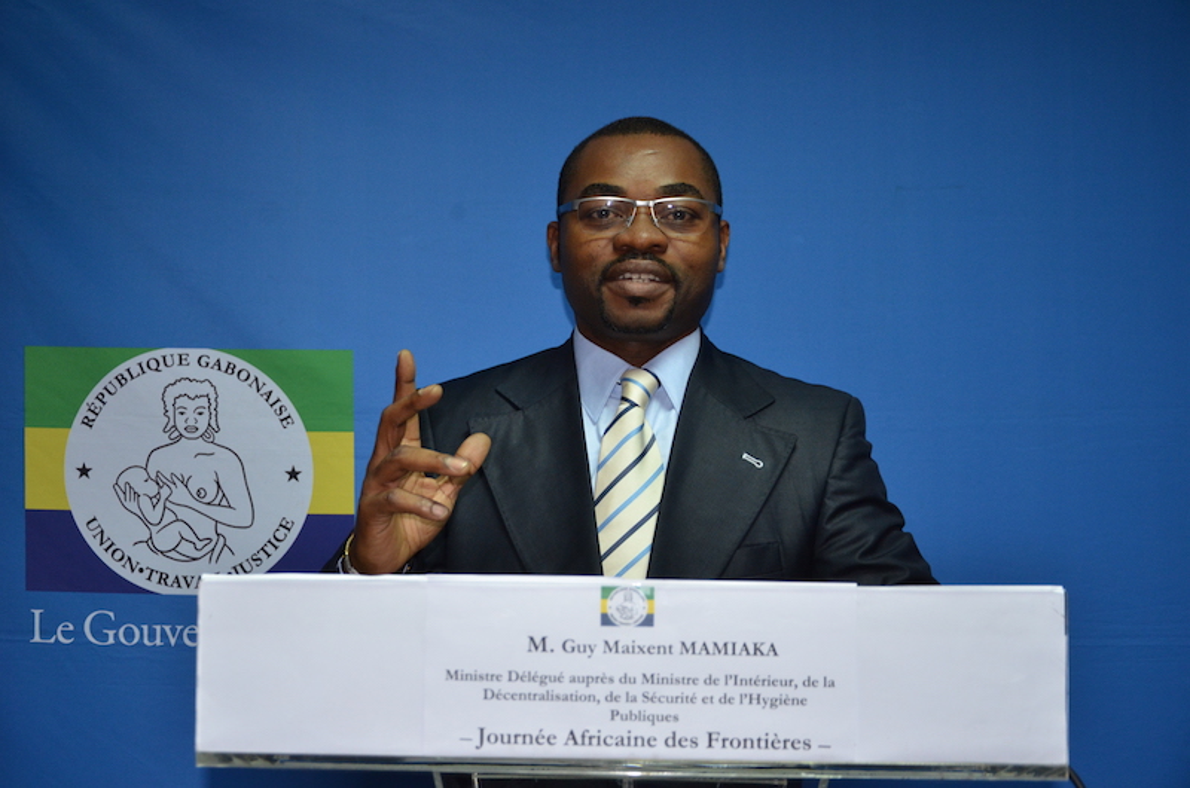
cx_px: 595
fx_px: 1583
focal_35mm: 48
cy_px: 394
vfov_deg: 28.0
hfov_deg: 41.2
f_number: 4.2
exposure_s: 1/60
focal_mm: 32
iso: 800
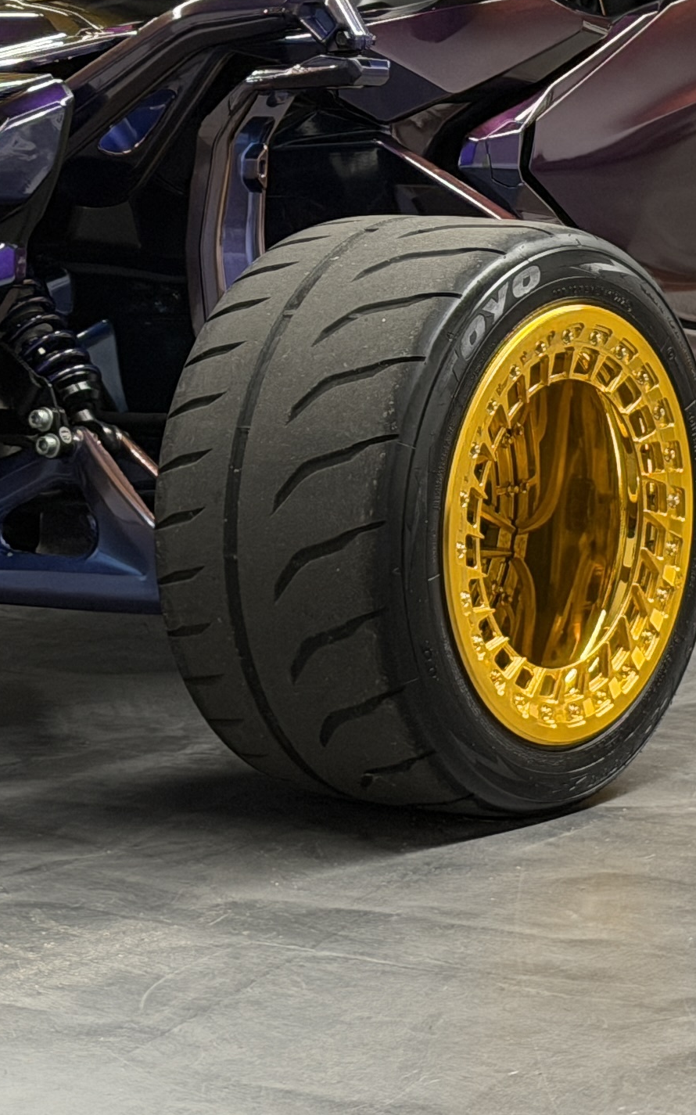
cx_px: 341
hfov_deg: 9.1
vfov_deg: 14.4
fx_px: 4372
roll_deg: +0.4
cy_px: 196
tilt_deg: -4.9
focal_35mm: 144
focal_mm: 6.76
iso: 100
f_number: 1.78
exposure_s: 1/82
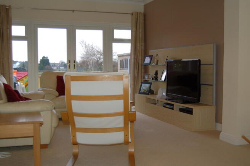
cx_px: 125
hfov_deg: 43.6
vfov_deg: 29.8
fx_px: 312
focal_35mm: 45
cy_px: 83
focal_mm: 30
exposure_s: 1/60
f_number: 4.2
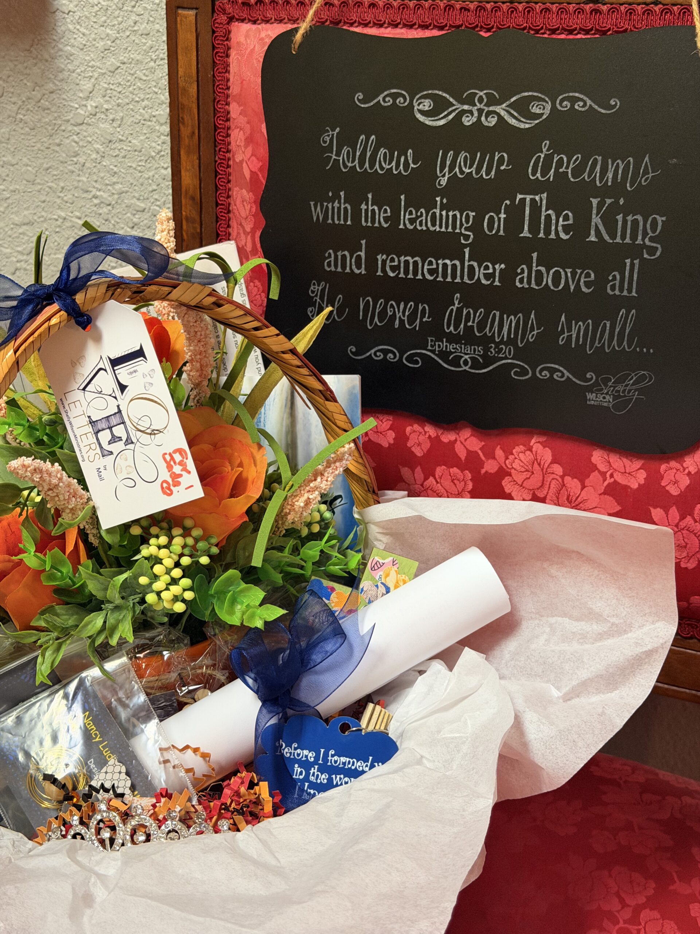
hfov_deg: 30.3
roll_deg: +2.3
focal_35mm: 48
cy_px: 467
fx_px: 1294
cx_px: 350
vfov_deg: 39.7
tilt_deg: -28.4
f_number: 1.78
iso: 250
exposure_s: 1/40
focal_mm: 6.76
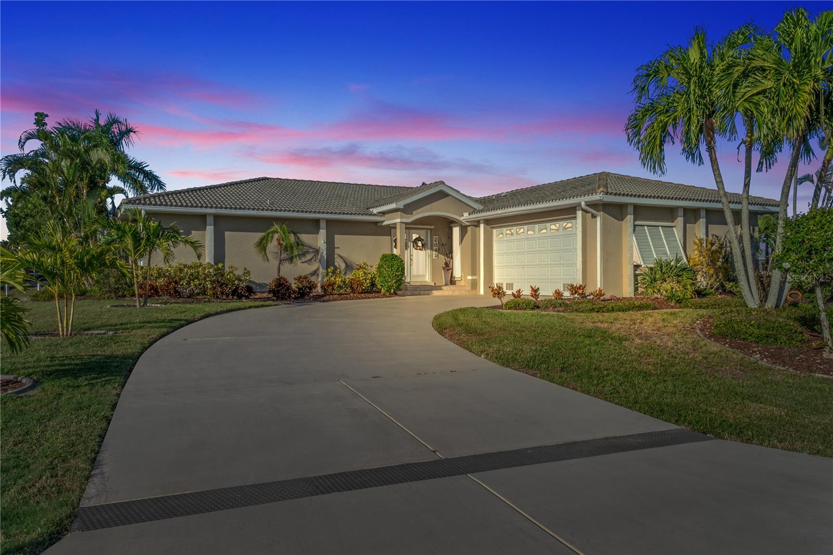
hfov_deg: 67.4
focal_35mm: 27
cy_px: 278
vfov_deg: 47.9
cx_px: 416
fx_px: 625
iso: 100
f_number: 22
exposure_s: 1/60
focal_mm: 18
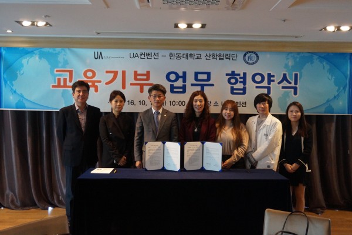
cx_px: 176
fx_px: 323
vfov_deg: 40.0
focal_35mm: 33
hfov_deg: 57.2
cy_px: 118
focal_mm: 22
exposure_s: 1/160
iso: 2500
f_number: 4
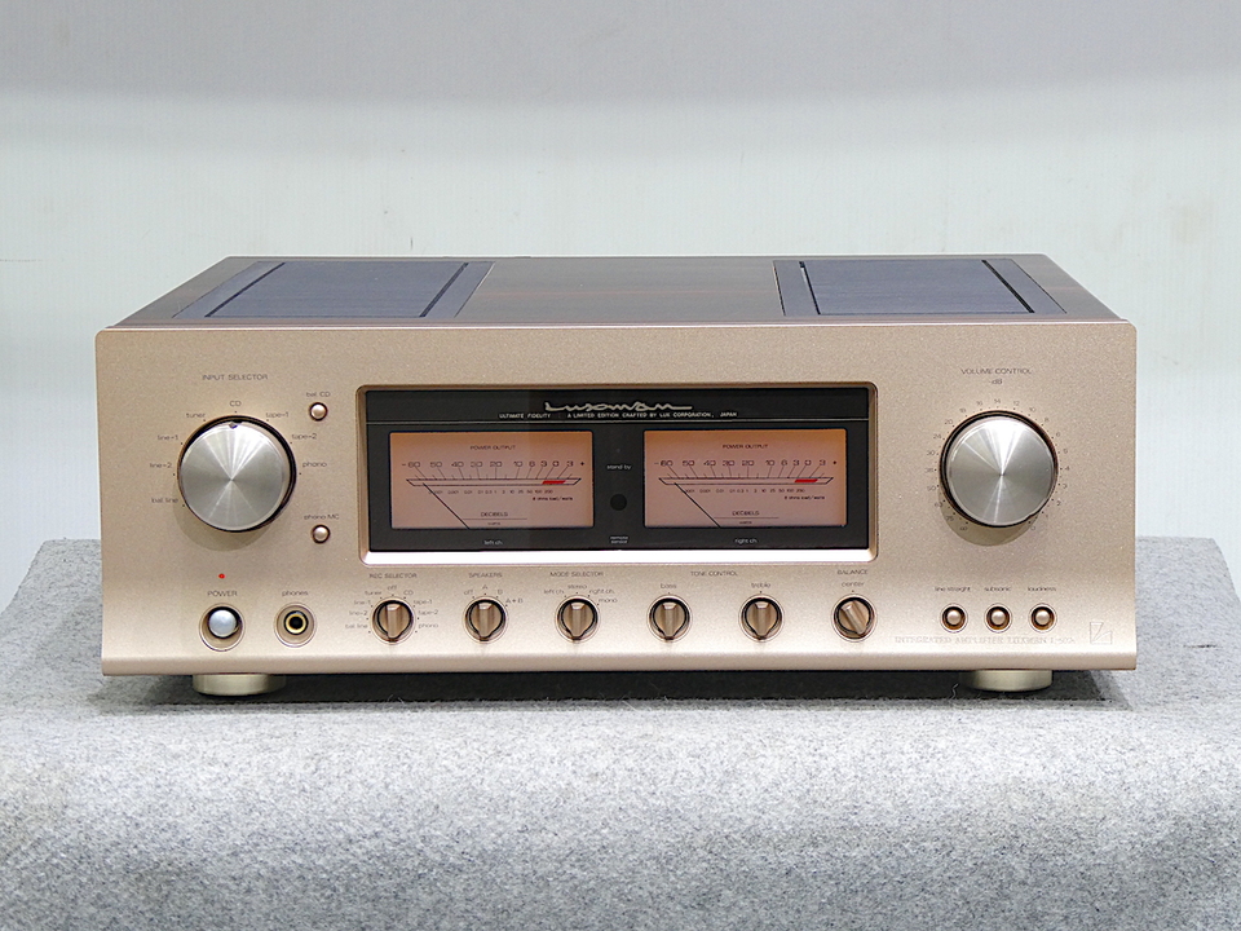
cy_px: 466
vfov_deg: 16.4
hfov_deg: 21.8
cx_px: 620
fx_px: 3227
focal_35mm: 90
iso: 200
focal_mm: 16.1
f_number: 4.9
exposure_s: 1/6
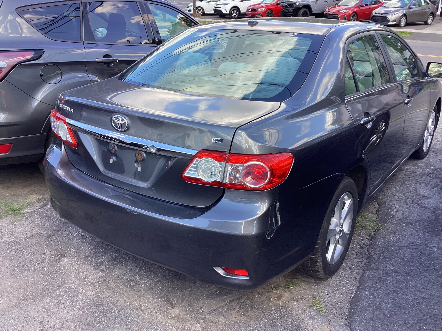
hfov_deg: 56.8
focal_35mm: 32
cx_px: 225
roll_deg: -0.6
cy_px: 167
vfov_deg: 44.2
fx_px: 409
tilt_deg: -22.1
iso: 25
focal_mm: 3.3
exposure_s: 1/144
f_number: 2.4
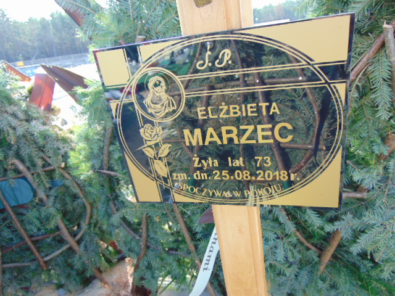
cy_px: 148
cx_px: 198
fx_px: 285
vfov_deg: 54.9
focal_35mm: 25
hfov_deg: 69.4
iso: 80
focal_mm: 4.5
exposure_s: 1/125
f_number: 3
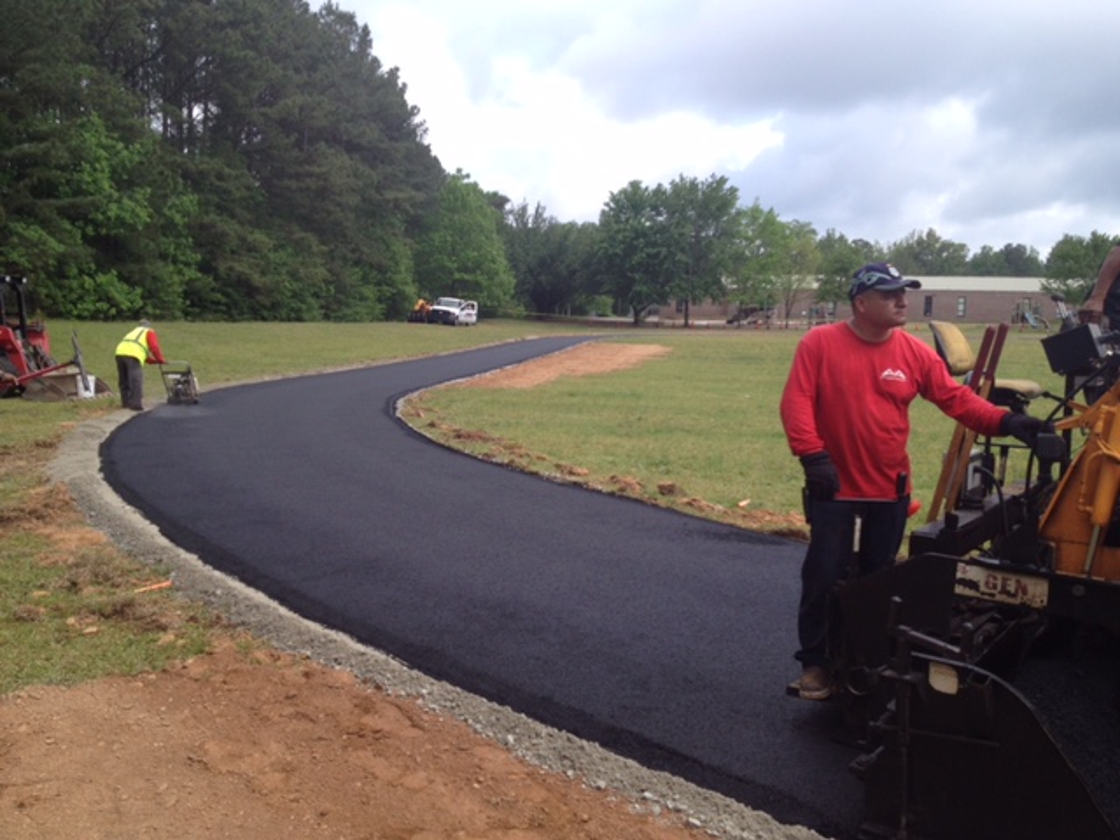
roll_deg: -2.8
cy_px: 420
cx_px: 560
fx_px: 1132
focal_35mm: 35
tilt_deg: -7.6
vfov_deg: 40.7
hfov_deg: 52.6
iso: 50
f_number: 2.4
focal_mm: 4.28
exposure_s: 1/789
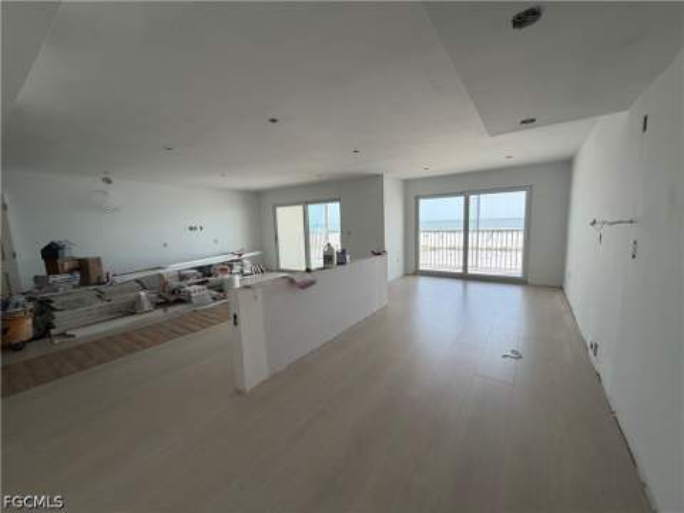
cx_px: 342
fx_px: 277
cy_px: 256
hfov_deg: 102.1
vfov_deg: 85.7
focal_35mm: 14
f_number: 2.2
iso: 160
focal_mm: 2.22
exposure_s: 1/121
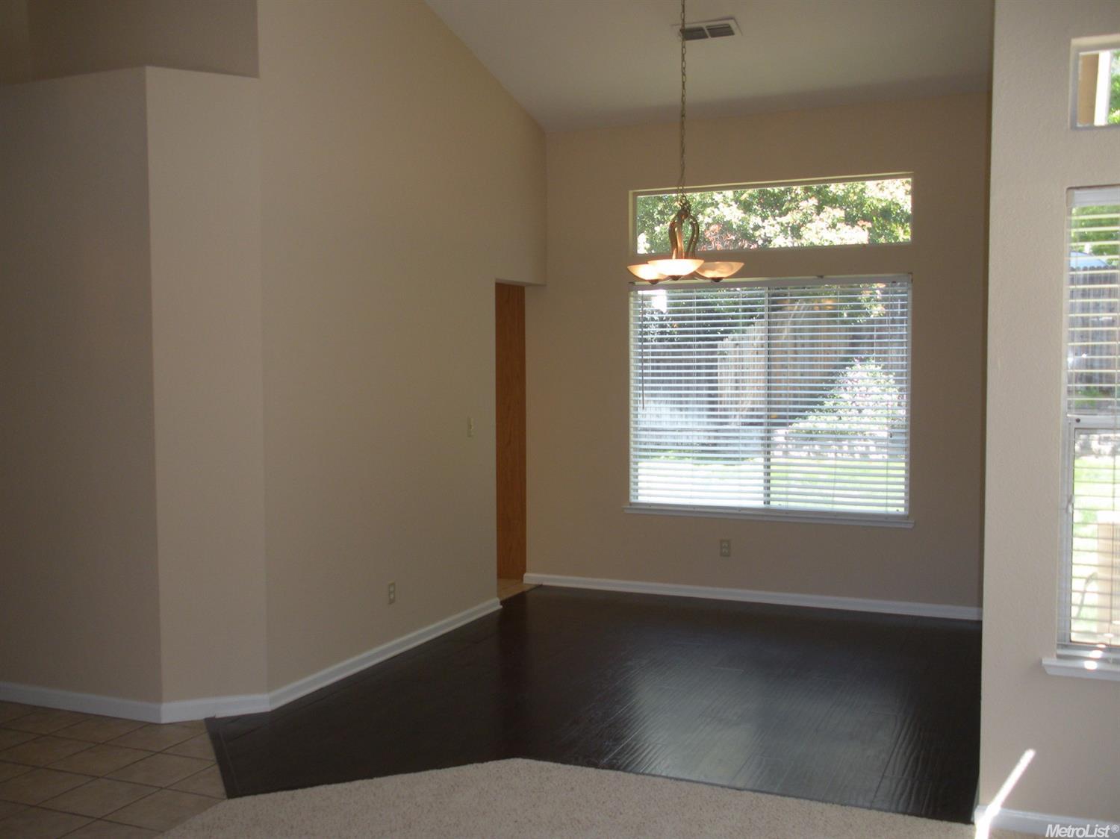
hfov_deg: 52.6
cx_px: 560
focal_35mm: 35
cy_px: 420
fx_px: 1132
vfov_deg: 40.7
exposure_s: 1/58.5
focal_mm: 6.3
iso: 121
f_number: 3.5
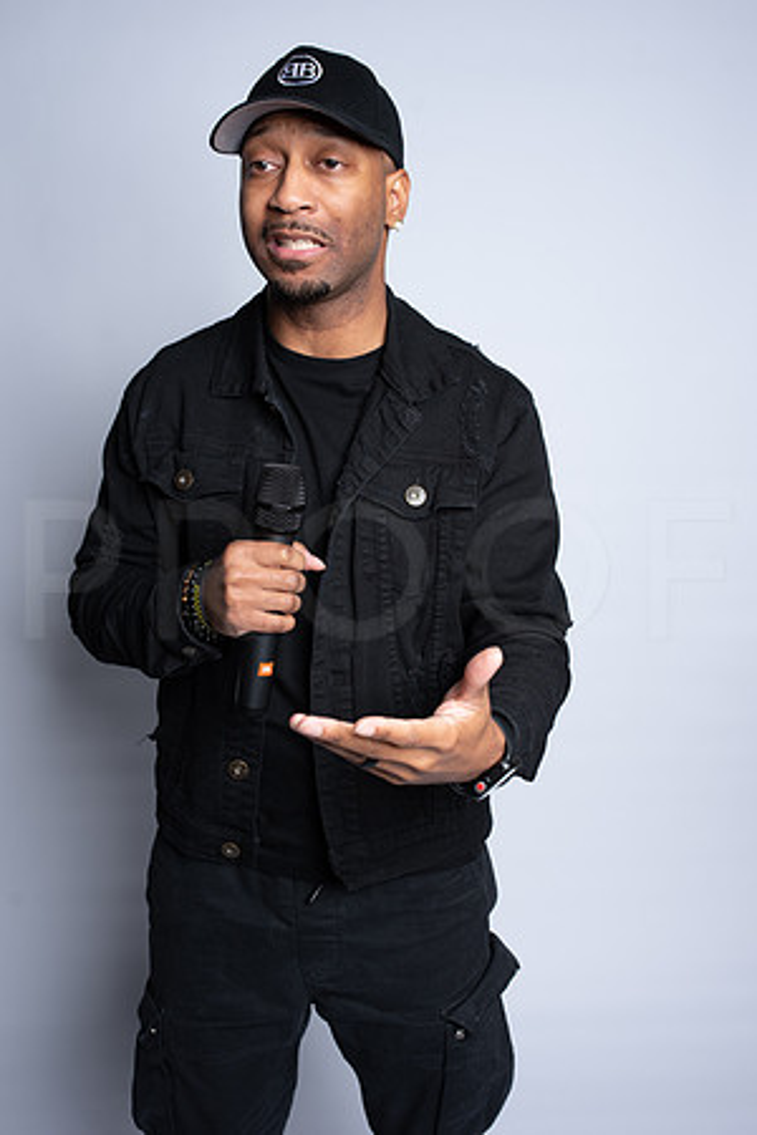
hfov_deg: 37.9
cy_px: 568
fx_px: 1104
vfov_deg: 54.4
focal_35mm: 35
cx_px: 378
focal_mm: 35
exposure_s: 1/200
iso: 250
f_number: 6.3
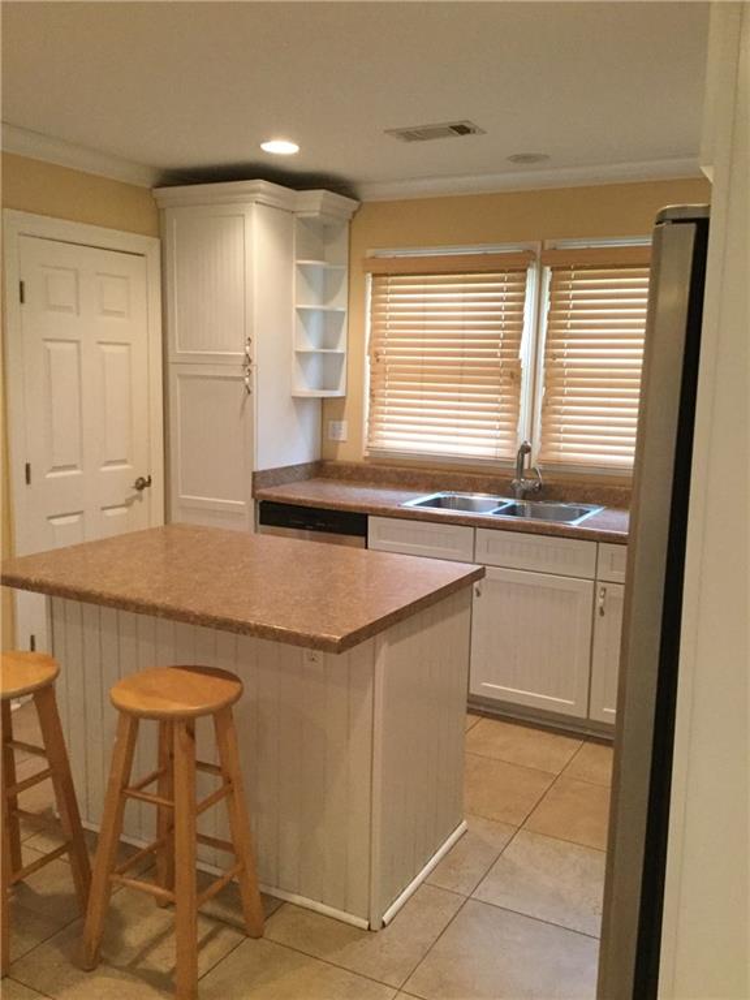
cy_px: 500
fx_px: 896
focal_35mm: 31
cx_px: 375
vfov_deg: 58.4
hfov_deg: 45.4
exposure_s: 1/30
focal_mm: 3.3
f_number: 2.4
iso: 200
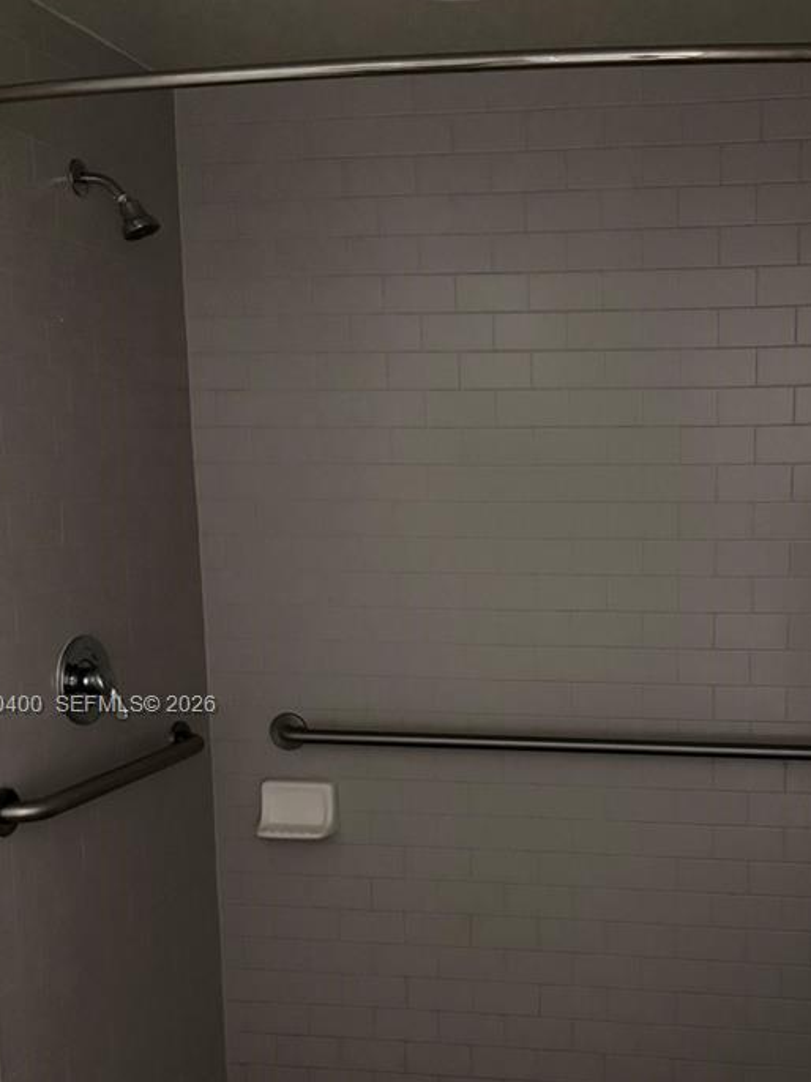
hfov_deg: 33.5
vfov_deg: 44.3
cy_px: 707
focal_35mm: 42
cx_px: 634
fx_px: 1313
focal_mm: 6.76
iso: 1000
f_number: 1.78
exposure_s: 1/30
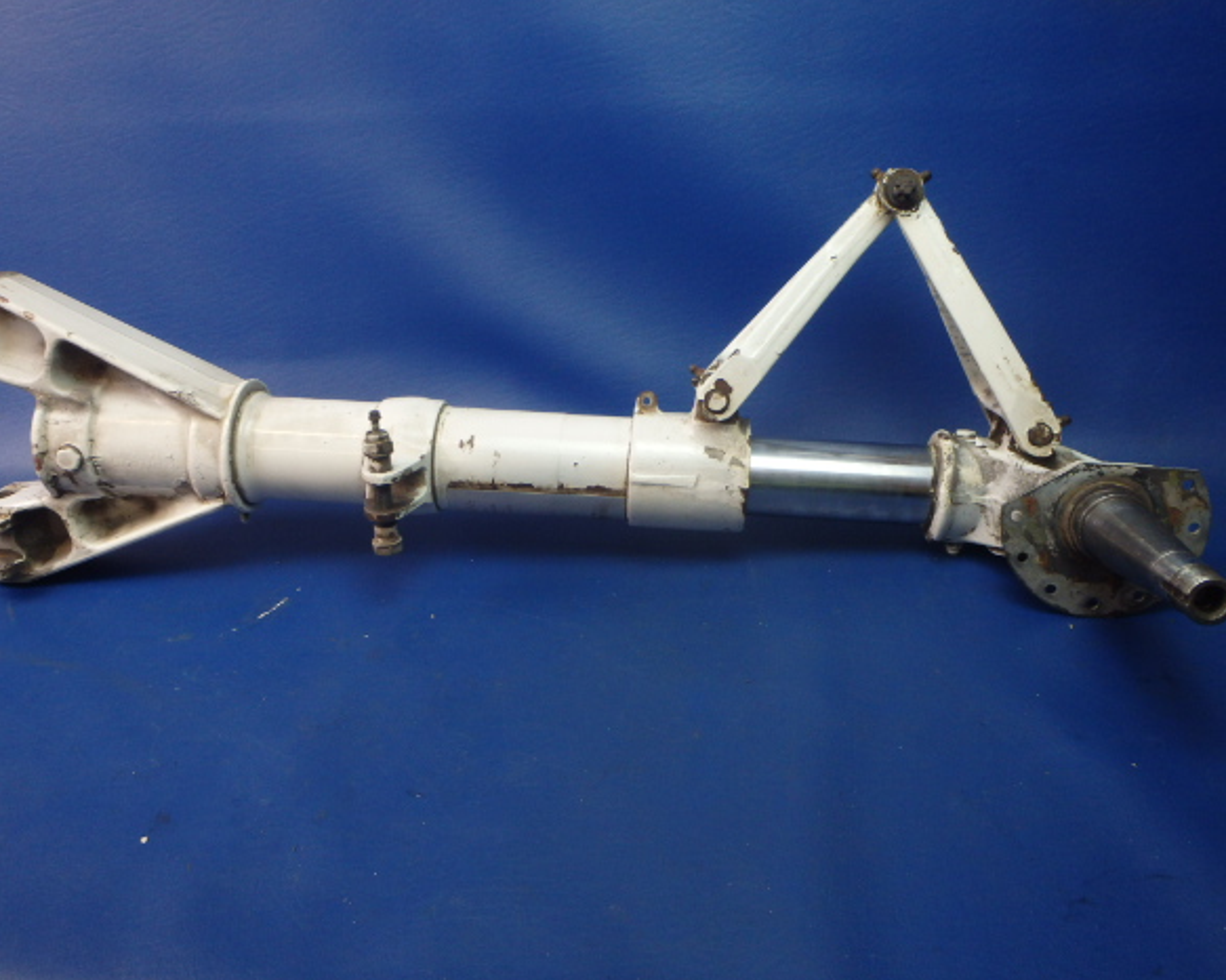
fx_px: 1088
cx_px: 604
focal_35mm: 30
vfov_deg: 48.5
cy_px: 490
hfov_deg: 58.8
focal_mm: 5
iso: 200
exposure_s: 1/30
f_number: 3.9
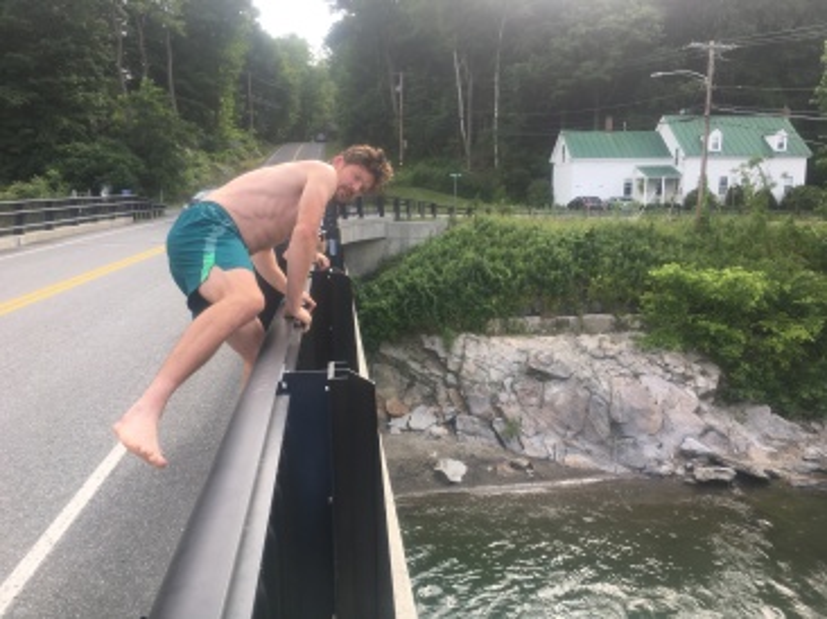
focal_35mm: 29
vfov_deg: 48.2
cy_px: 310
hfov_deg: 61.7
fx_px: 692
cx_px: 414
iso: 25
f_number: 2.2
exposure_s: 1/377
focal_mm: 4.15
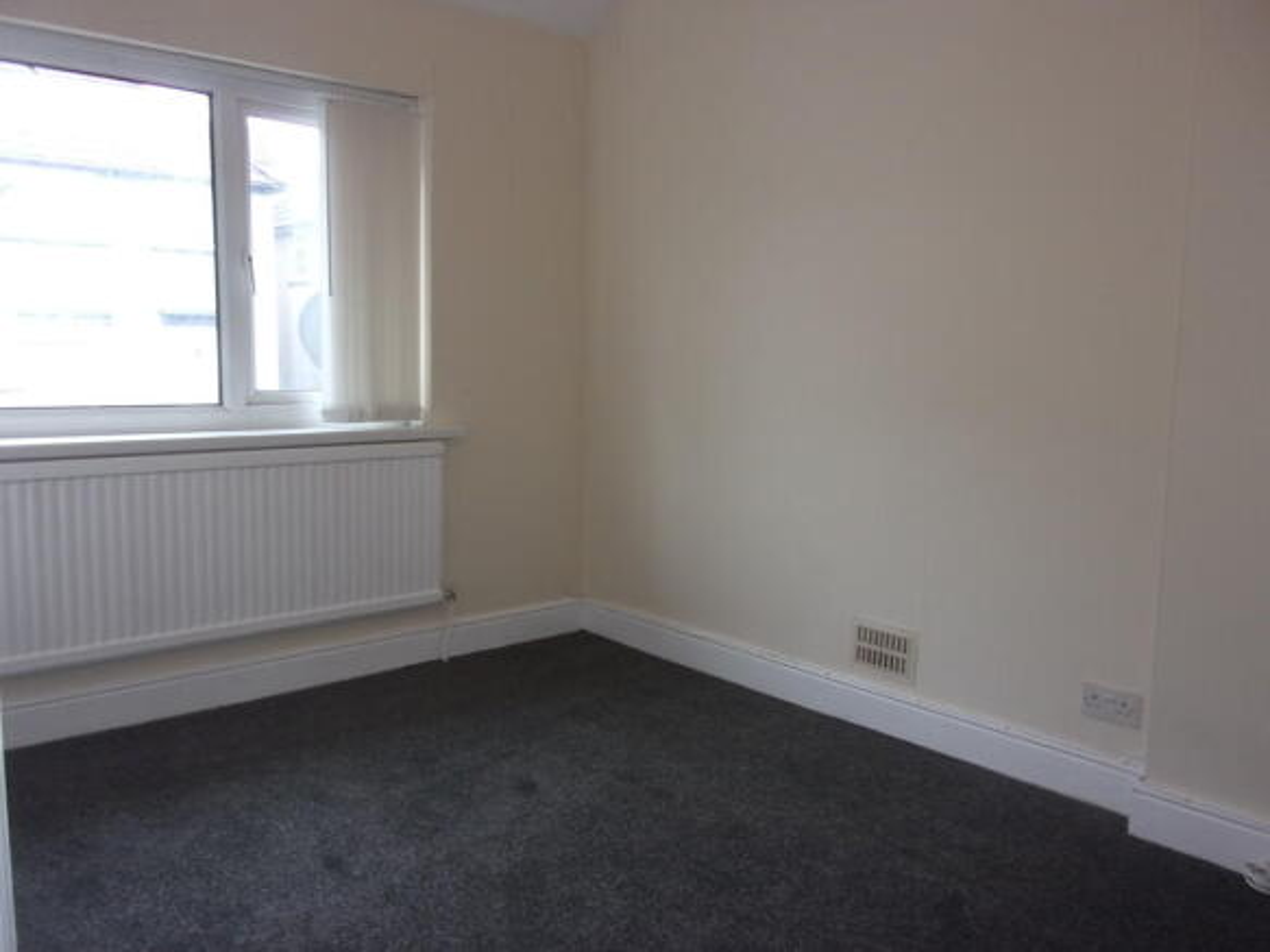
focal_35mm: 28
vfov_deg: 49.7
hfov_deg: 63.5
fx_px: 1027
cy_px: 476
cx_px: 635
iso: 109
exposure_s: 1/34
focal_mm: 5.1
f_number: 3.9
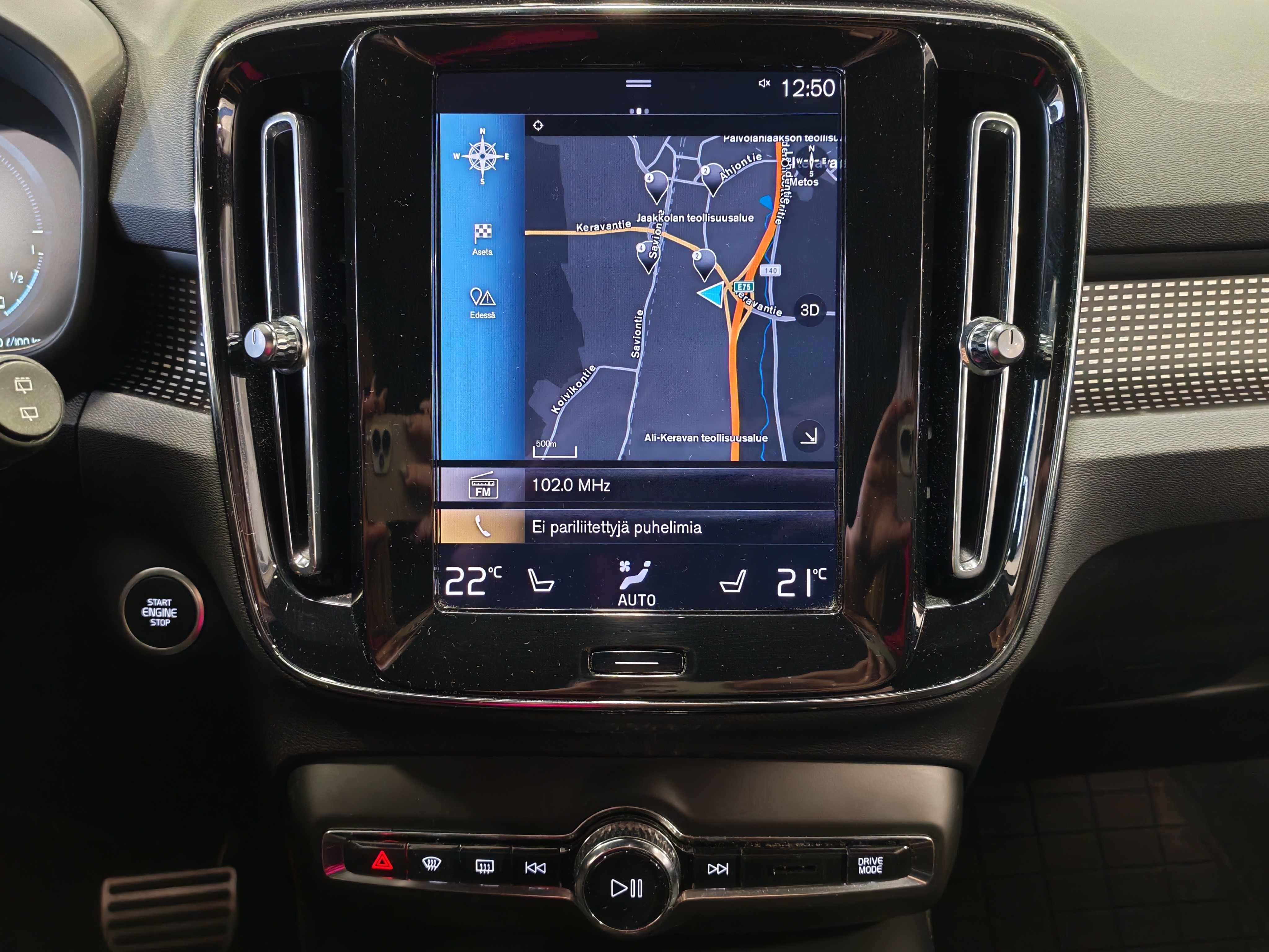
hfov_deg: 58.4
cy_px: 476
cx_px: 634
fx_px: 1136
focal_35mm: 31
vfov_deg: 45.4
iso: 2000
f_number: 1.9
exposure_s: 1/33
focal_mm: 6.12
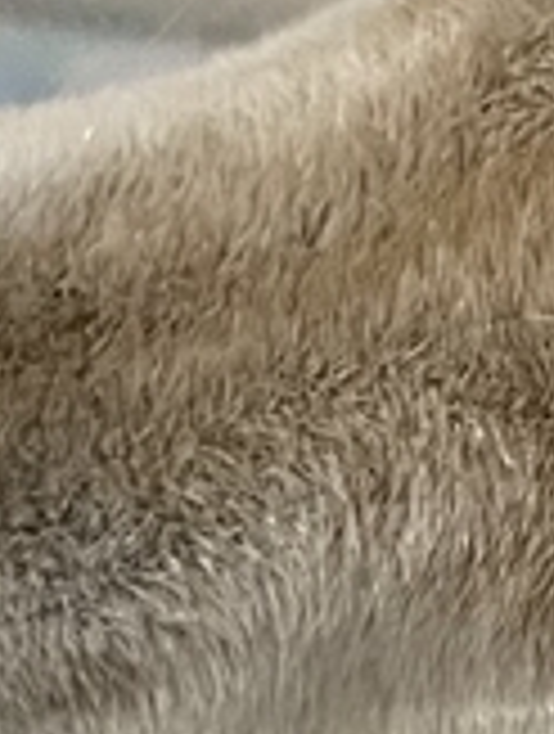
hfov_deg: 7.7
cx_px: 851
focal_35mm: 191
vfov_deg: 10.3
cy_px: 486
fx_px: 4060
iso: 500
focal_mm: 4.2
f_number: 1.6
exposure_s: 1/40
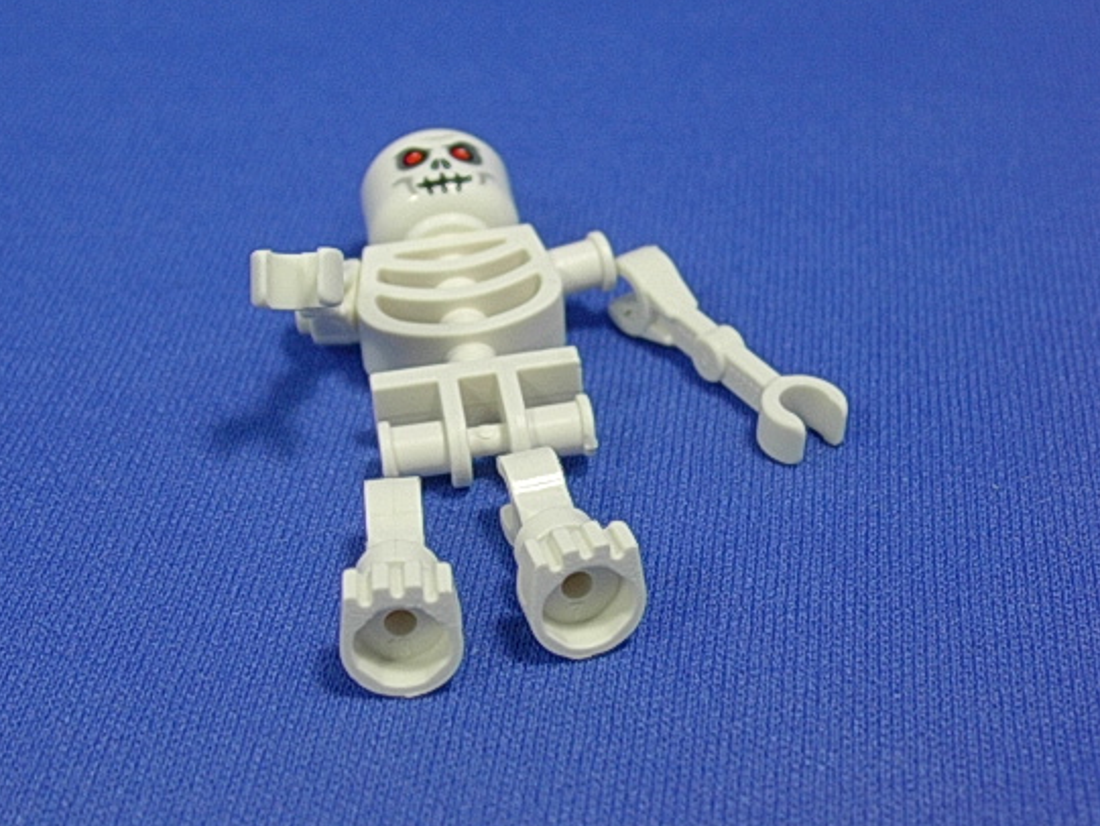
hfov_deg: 27.4
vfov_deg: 20.7
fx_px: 2257
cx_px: 474
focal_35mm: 71
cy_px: 378
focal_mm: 9
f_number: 3.4
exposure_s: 1/36.9
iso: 70
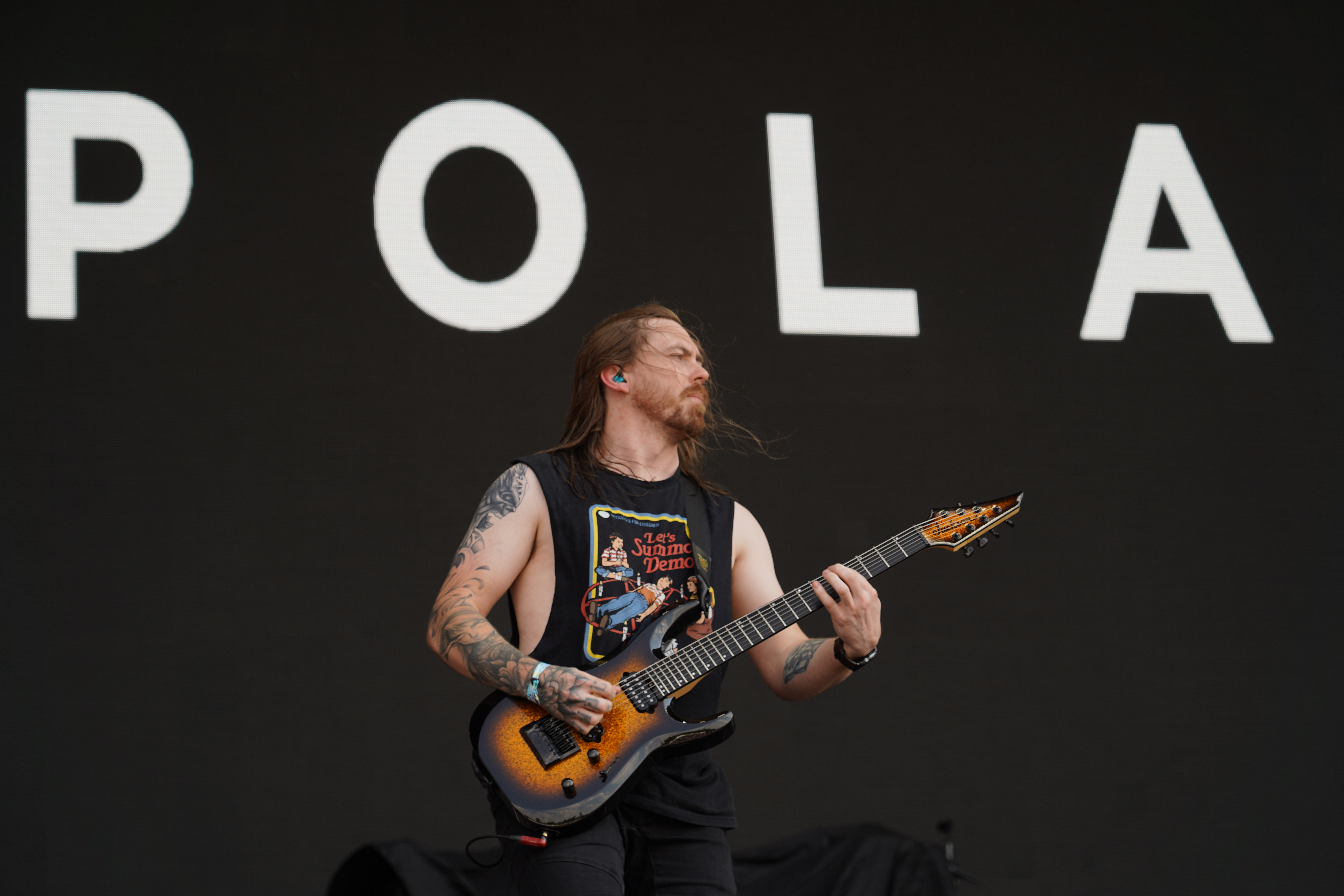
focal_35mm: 105
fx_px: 3920
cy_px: 448
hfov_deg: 19.5
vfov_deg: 13.0
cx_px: 672
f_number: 5.6
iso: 100
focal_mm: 105
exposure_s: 1/250
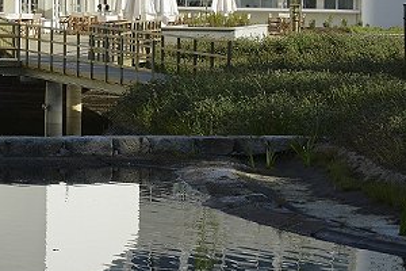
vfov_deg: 6.7
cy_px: -60
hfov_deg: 9.9
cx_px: -148
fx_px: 2289
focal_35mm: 203
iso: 200
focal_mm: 70
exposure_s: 1/125
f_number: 16
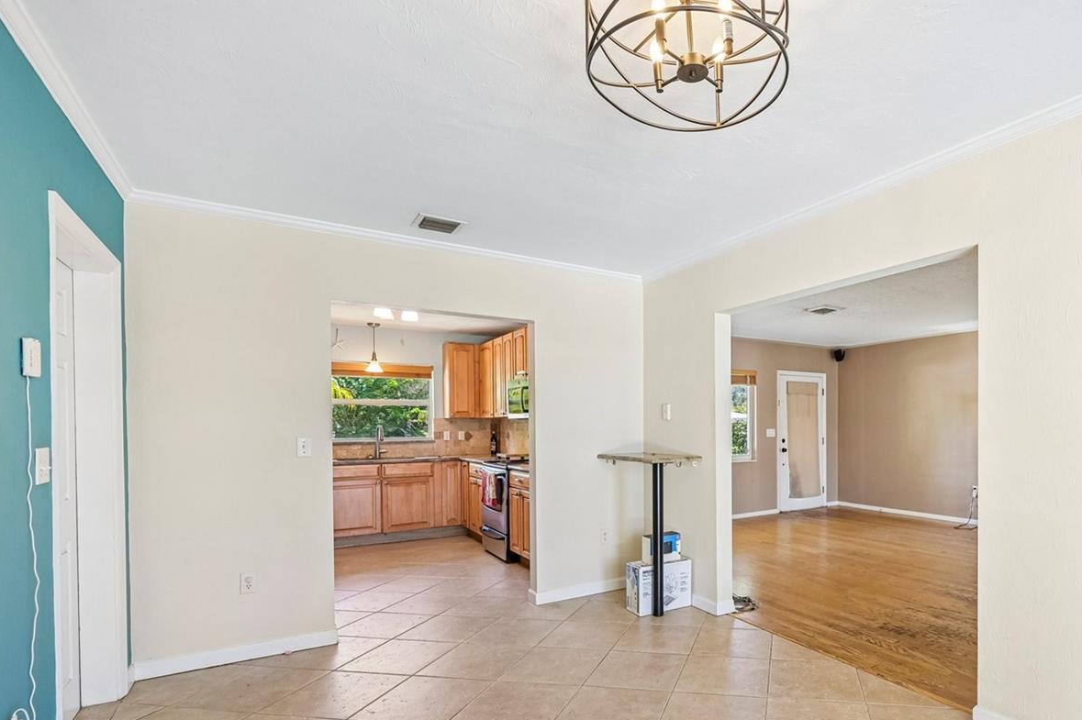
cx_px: 708
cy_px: 430
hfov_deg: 84.3
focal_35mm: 19
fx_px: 571
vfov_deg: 64.0
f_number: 8
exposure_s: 1/25
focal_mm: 14
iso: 400
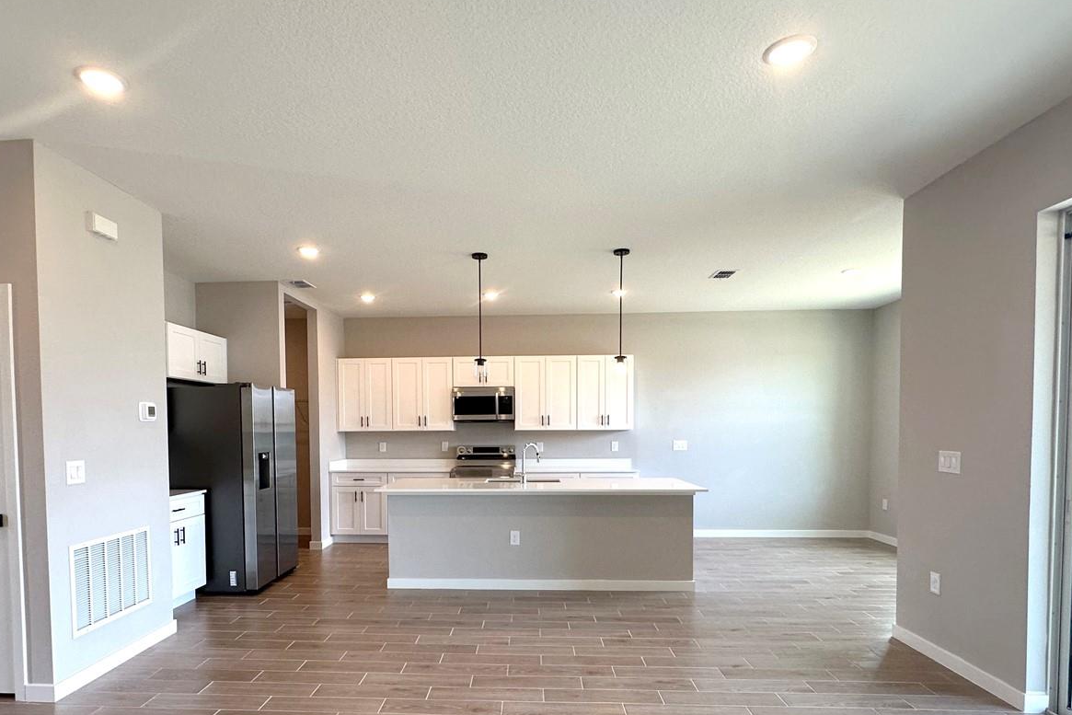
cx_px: 493
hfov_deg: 83.8
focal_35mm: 20
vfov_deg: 61.0
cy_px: 451
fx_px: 596
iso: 160
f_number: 2.2
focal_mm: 2.22
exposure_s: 1/120
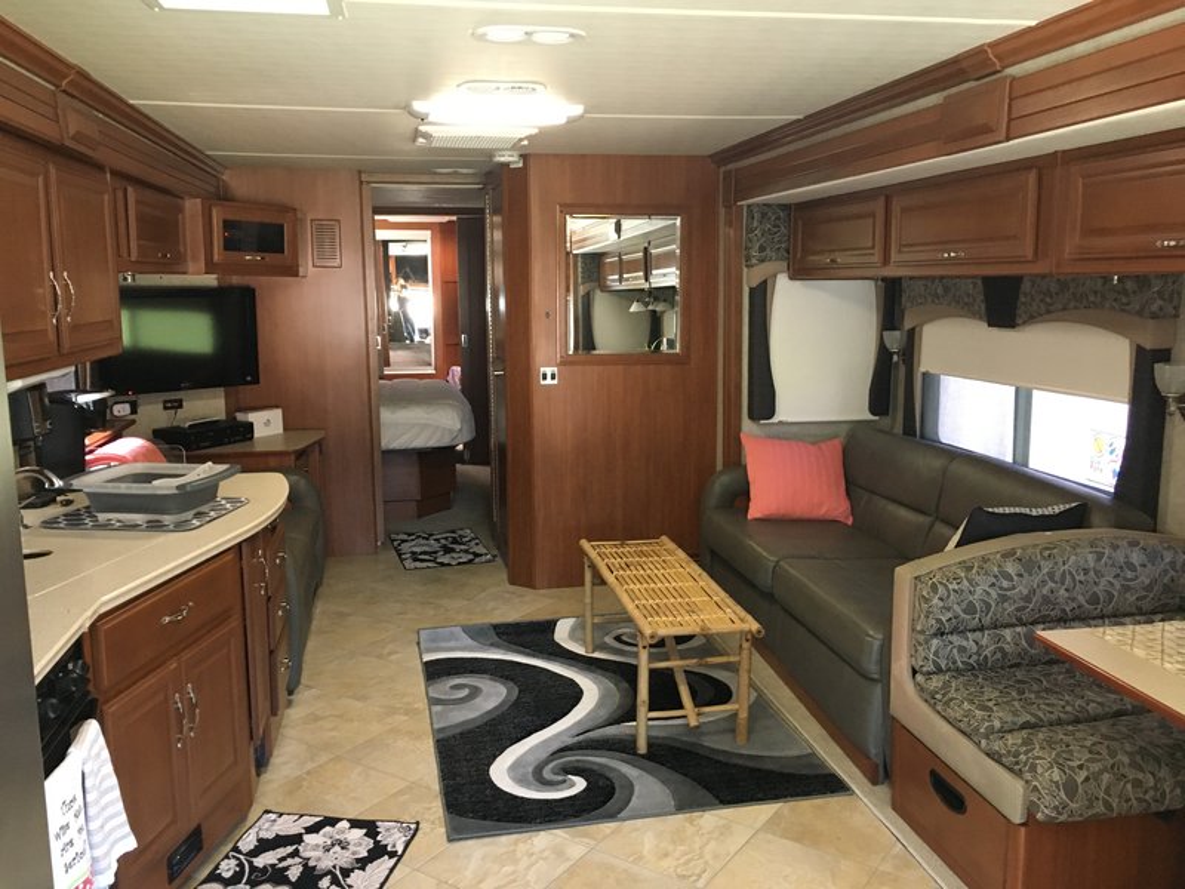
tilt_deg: -8.8
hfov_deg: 61.7
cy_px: 444
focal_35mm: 29
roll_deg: -1.1
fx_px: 993
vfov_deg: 48.2
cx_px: 592
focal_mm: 4.15
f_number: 2.2
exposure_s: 1/20
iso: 200
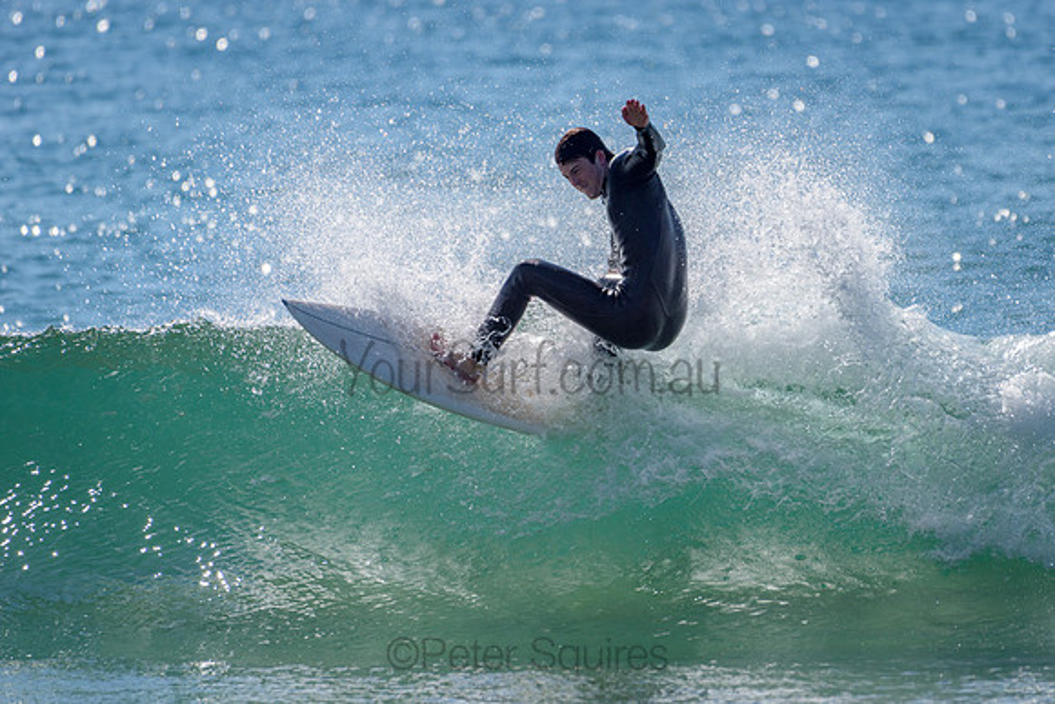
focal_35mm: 613
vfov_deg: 2.2
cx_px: 647
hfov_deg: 3.4
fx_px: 17973
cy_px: 320
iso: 125
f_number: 5.6
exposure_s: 1/2000
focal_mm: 500
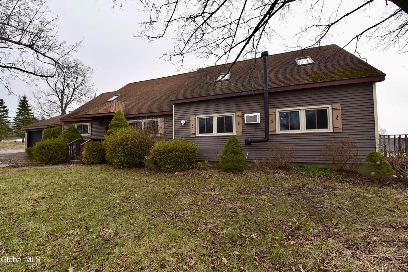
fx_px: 159
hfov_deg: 104.2
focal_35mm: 14
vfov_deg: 81.3
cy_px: 136
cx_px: 204
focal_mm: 14
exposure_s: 1/500
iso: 800
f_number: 11
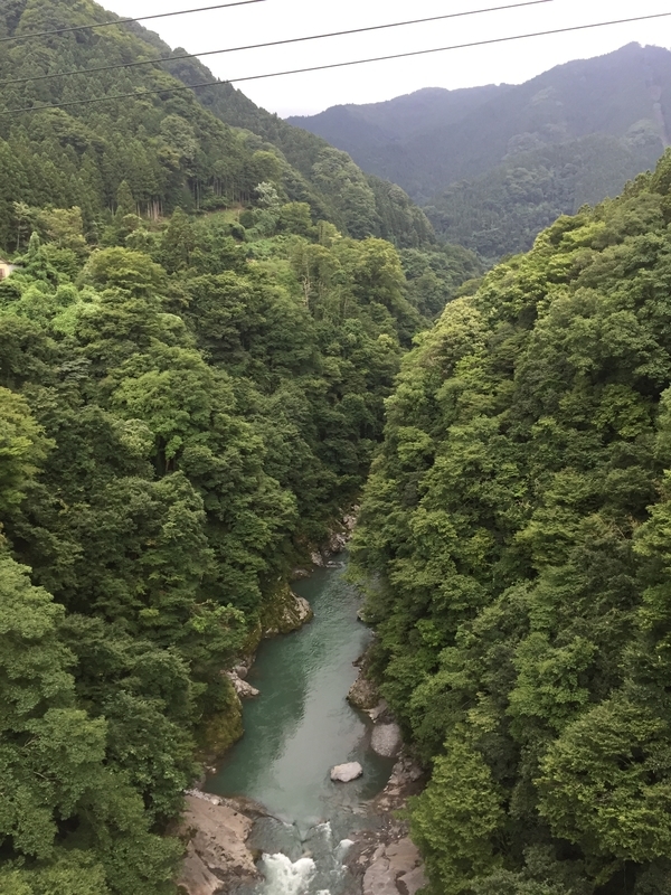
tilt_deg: -10.4
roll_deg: +2.7
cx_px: 336
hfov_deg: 48.2
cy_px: 448
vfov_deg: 61.7
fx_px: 750
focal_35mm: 29
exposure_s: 1/30
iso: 32
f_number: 2.2
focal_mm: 4.15
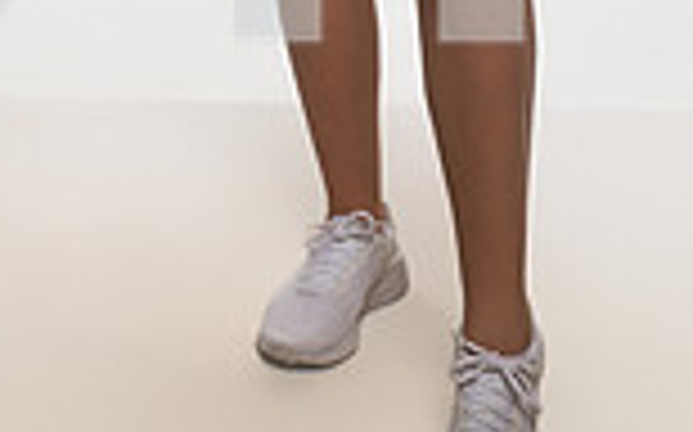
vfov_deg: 8.4
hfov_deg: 14.0
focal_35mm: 149
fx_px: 2812
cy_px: -410
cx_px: 396
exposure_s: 1/200
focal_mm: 50
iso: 500
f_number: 6.3
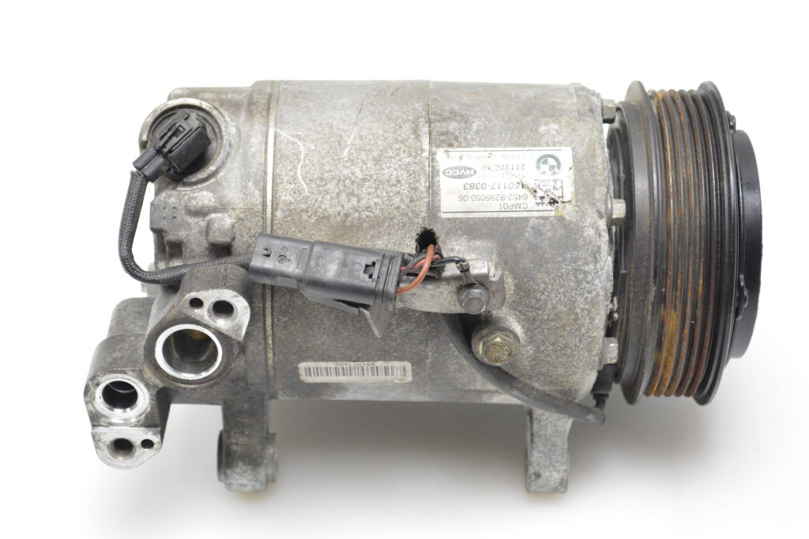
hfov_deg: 24.6
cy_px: 270
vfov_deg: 16.5
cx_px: 404
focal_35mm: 82
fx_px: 1853
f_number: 6.3
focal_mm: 55
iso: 2000
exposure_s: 1/160
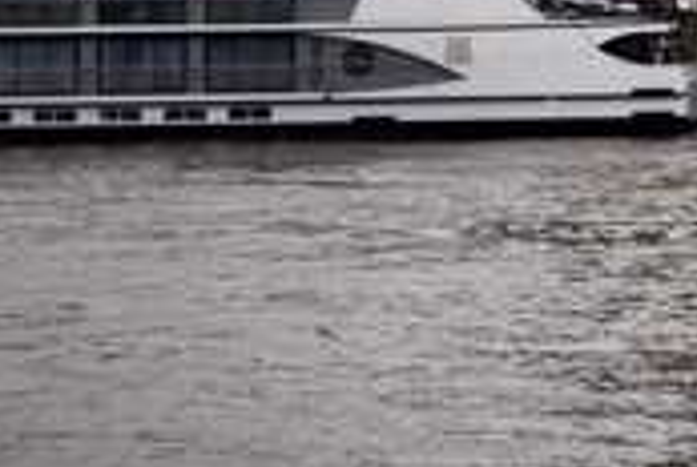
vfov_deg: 2.6
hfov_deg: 3.9
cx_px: 2023
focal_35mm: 519
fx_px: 10066
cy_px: -1027
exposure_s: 1/1600
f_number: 4.8
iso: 800
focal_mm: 50
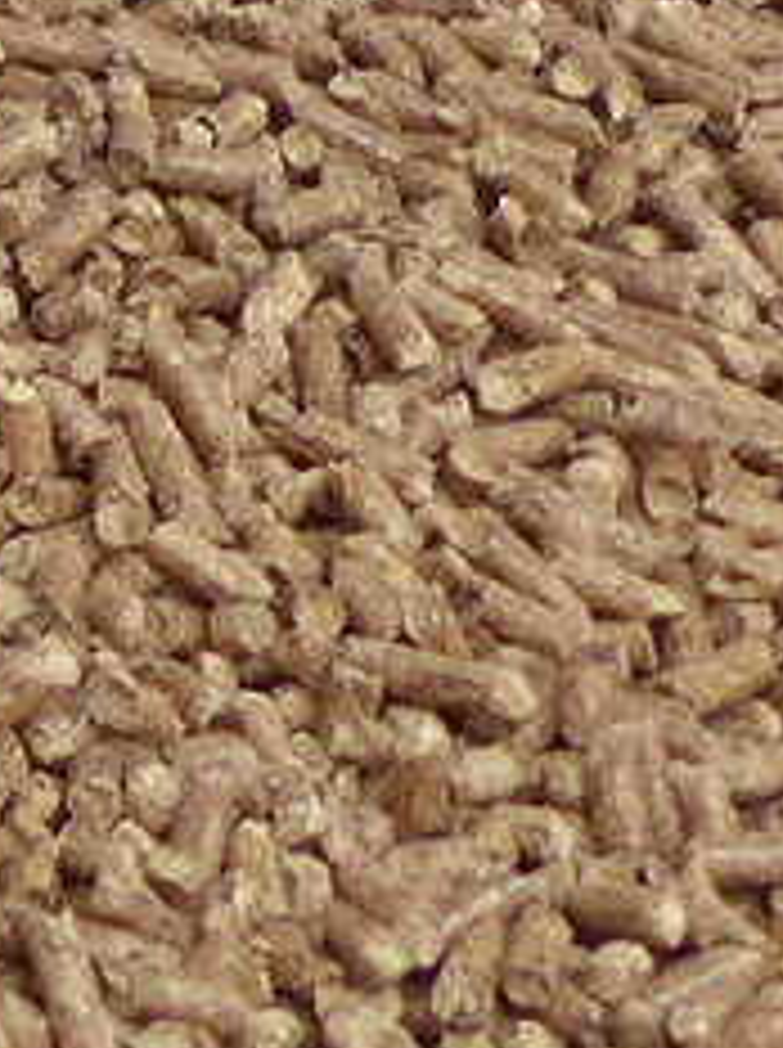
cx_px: -1868
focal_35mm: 172
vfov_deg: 10.6
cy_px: -1003
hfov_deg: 7.3
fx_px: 5202
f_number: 2.8
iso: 100
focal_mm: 4.5
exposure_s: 1/100
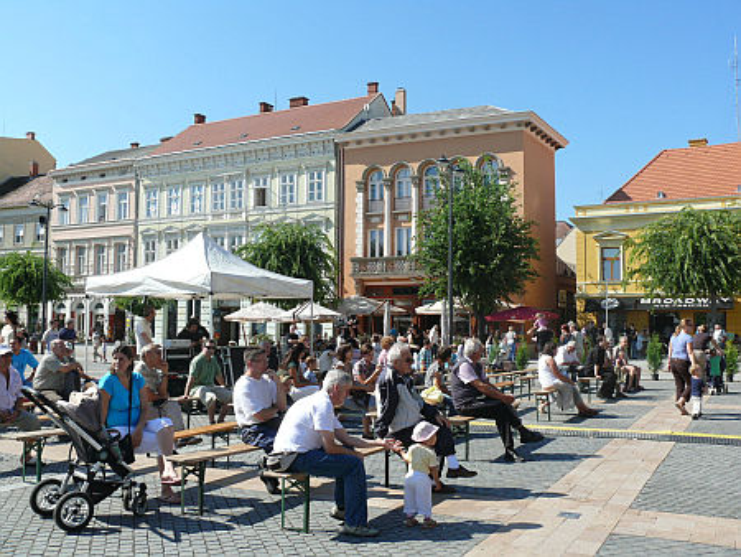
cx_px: 370
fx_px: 750
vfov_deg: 40.7
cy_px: 278
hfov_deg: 52.6
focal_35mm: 35
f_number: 5.6
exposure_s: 1/400
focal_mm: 7.4
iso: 100
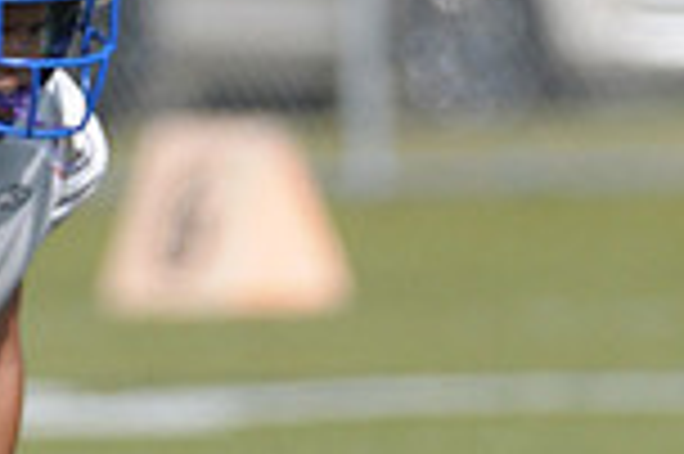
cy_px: 829
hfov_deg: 1.2
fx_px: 31582
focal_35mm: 1664
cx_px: 594
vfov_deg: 0.8
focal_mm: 290
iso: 640
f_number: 4
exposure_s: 1/5000
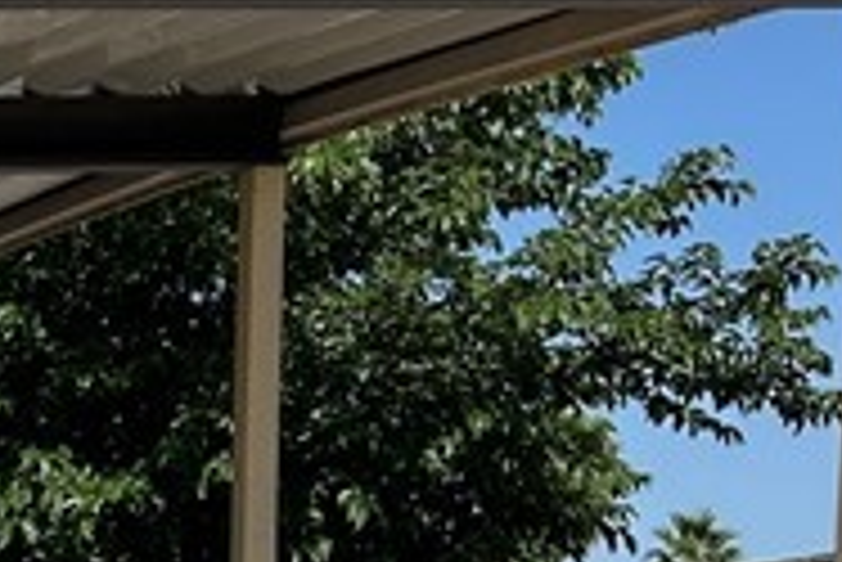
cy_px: 967
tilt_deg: -1.6
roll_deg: +0.8
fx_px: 3464
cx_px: -973
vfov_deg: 8.9
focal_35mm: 148
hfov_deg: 12.0
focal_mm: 5.7
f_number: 1.5
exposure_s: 1/6579
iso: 50
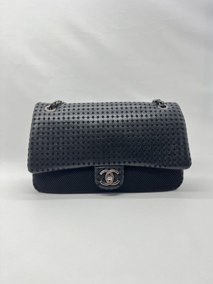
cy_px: 142
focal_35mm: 26
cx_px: 106
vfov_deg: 67.3
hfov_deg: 53.1
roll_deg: -0.3
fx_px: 213
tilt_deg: -6.7
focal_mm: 5.7
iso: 40
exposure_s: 1/100
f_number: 1.5
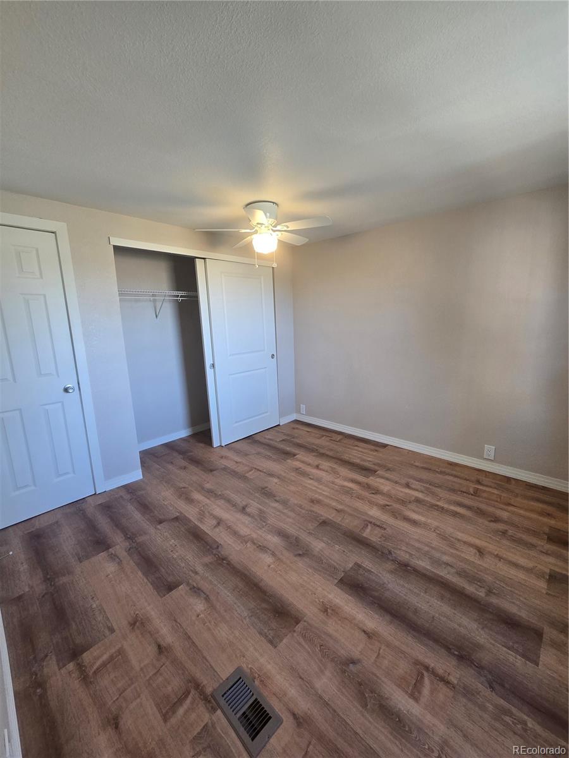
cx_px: 284
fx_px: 285
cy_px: 379
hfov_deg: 89.9
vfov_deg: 106.2
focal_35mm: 13
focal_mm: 2.2
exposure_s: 1/60
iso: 160
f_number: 2.2
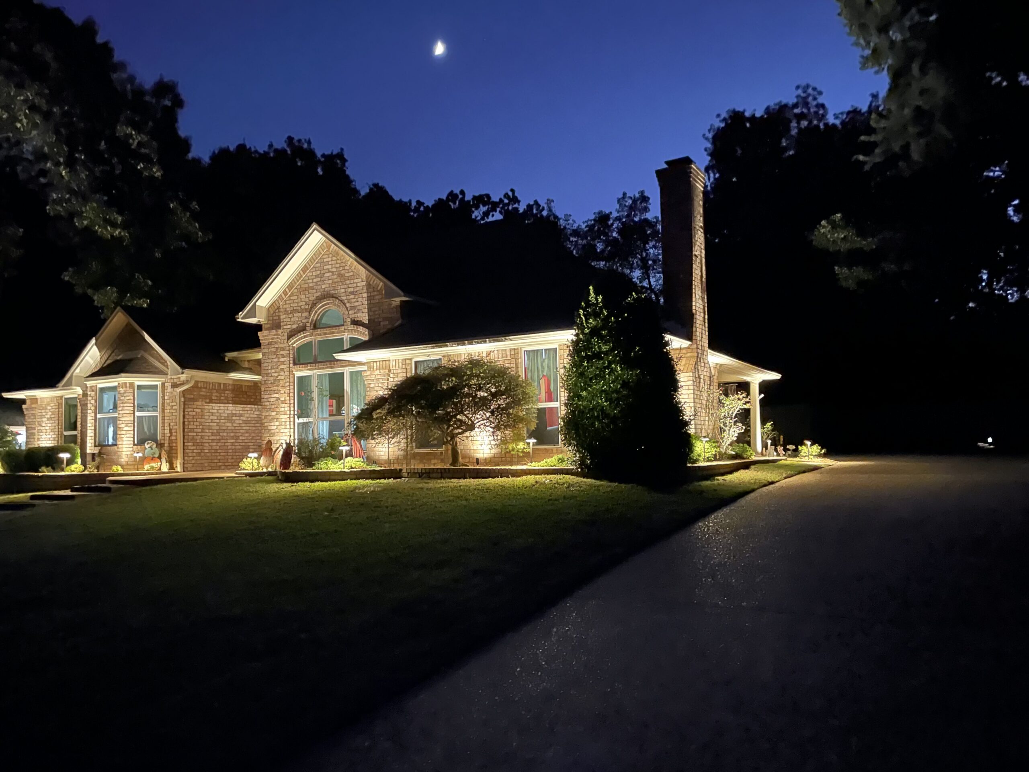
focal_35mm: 26
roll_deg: +1.6
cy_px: 386
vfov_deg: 53.1
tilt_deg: +3.8
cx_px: 514
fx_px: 773
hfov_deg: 67.3
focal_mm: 4.2
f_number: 1.6
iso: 1250
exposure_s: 1/15
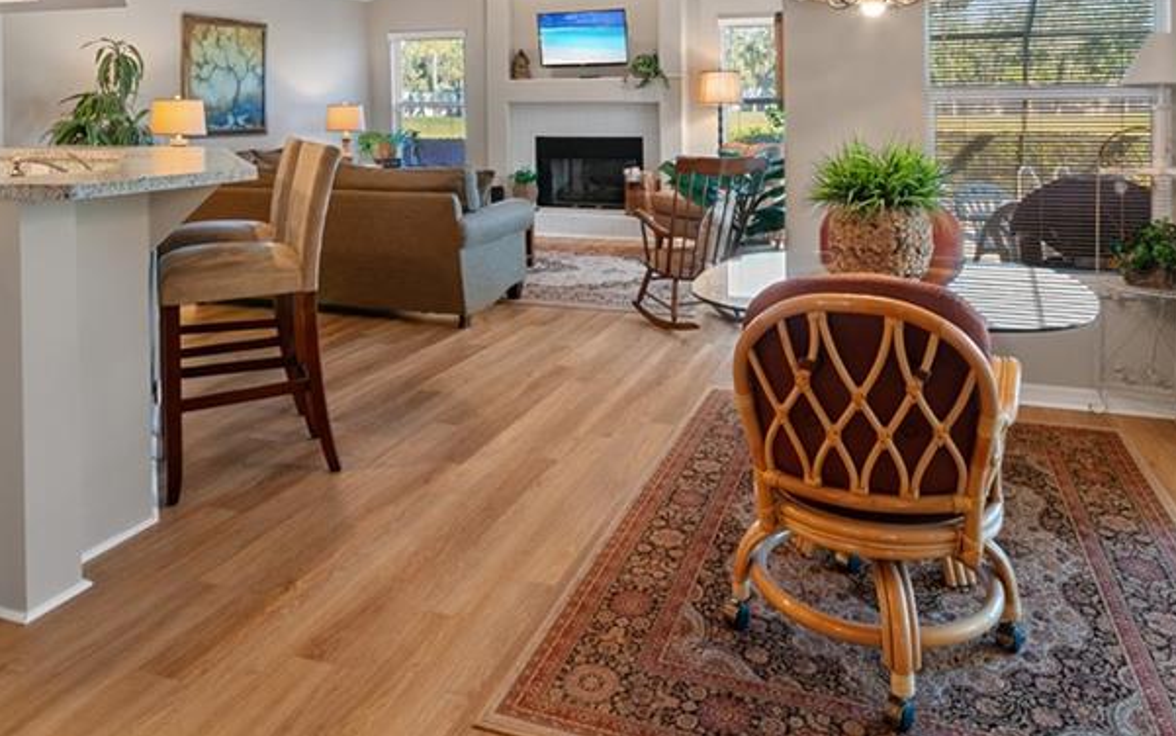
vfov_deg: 44.6
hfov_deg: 70.4
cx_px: 577
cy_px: 118
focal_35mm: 26
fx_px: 834
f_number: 8
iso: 200
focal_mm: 10
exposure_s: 1/2
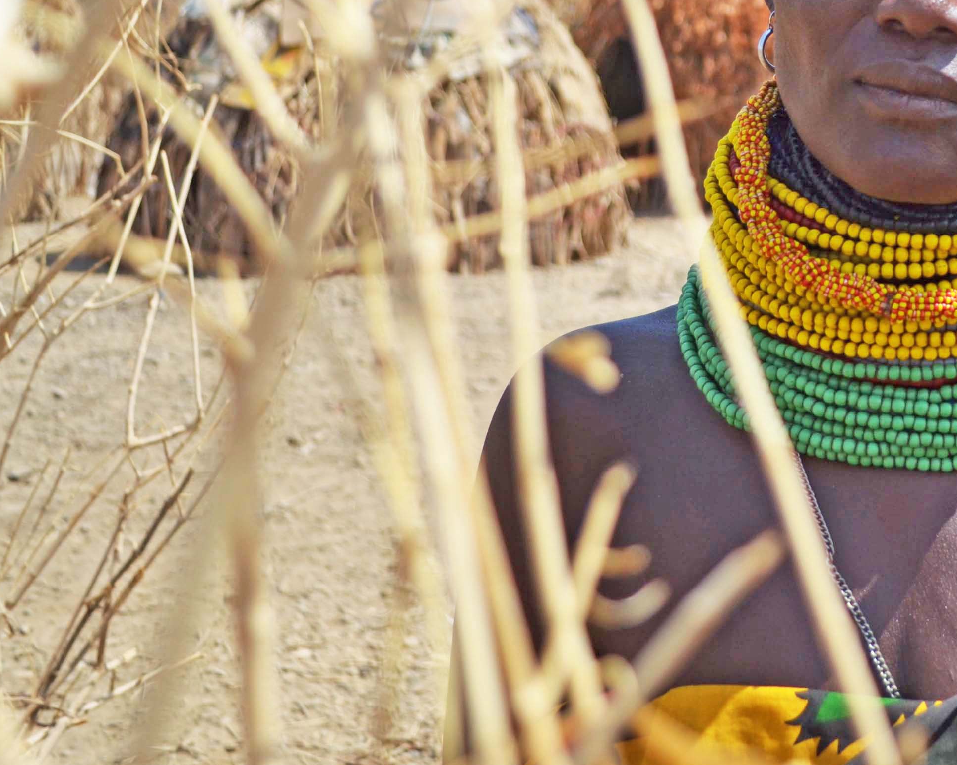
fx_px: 2096
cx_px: 1035
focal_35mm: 74
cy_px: 58
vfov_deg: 20.2
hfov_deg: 24.1
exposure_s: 1/1000
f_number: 3.8
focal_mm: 22
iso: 100
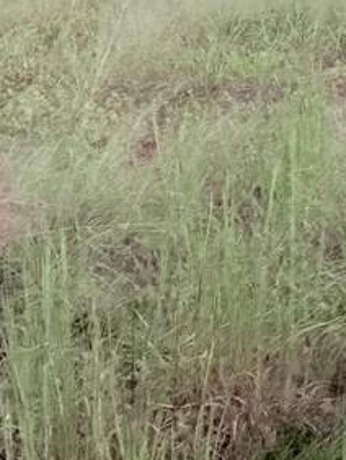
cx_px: 23
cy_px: -160
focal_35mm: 87
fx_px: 1158
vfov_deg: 20.3
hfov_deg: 16.7
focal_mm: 6.76
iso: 80
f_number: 1.78
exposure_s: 1/563
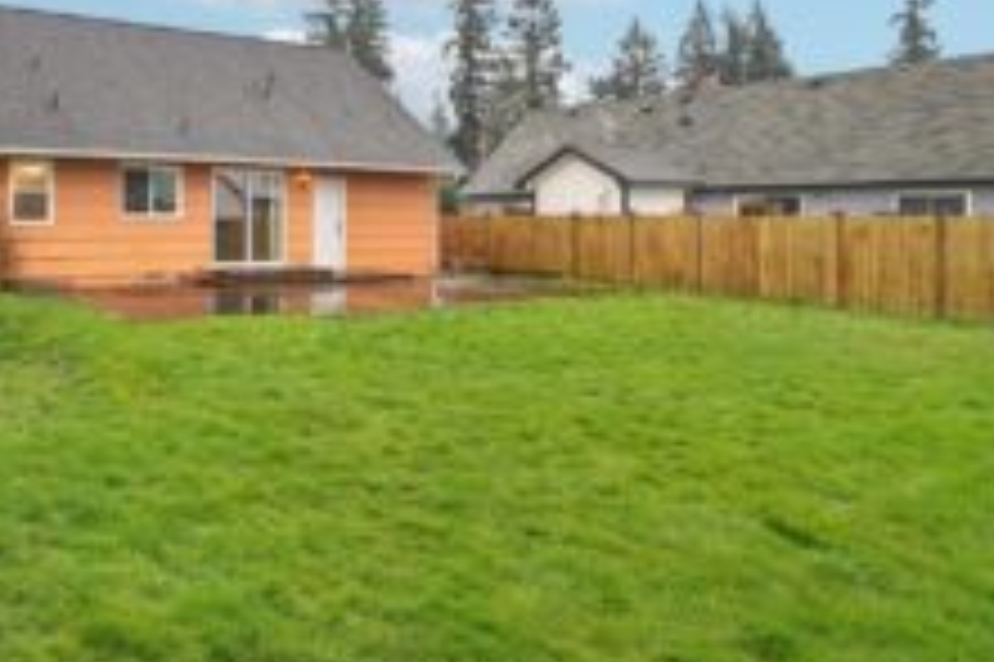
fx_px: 800
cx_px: 166
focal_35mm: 29
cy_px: 214
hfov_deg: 57.7
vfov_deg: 44.2
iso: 1600
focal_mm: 16
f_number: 8
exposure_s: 1/250
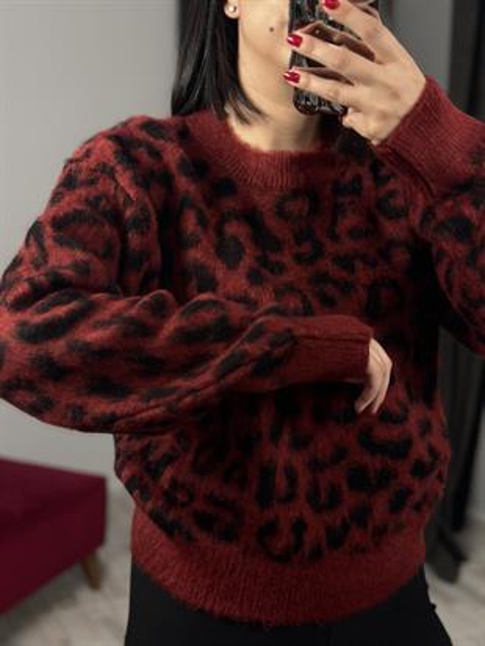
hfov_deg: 30.3
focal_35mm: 48
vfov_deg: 39.6
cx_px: 242
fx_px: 896
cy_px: 323
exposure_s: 1/100
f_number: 1.78
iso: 200
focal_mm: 6.86
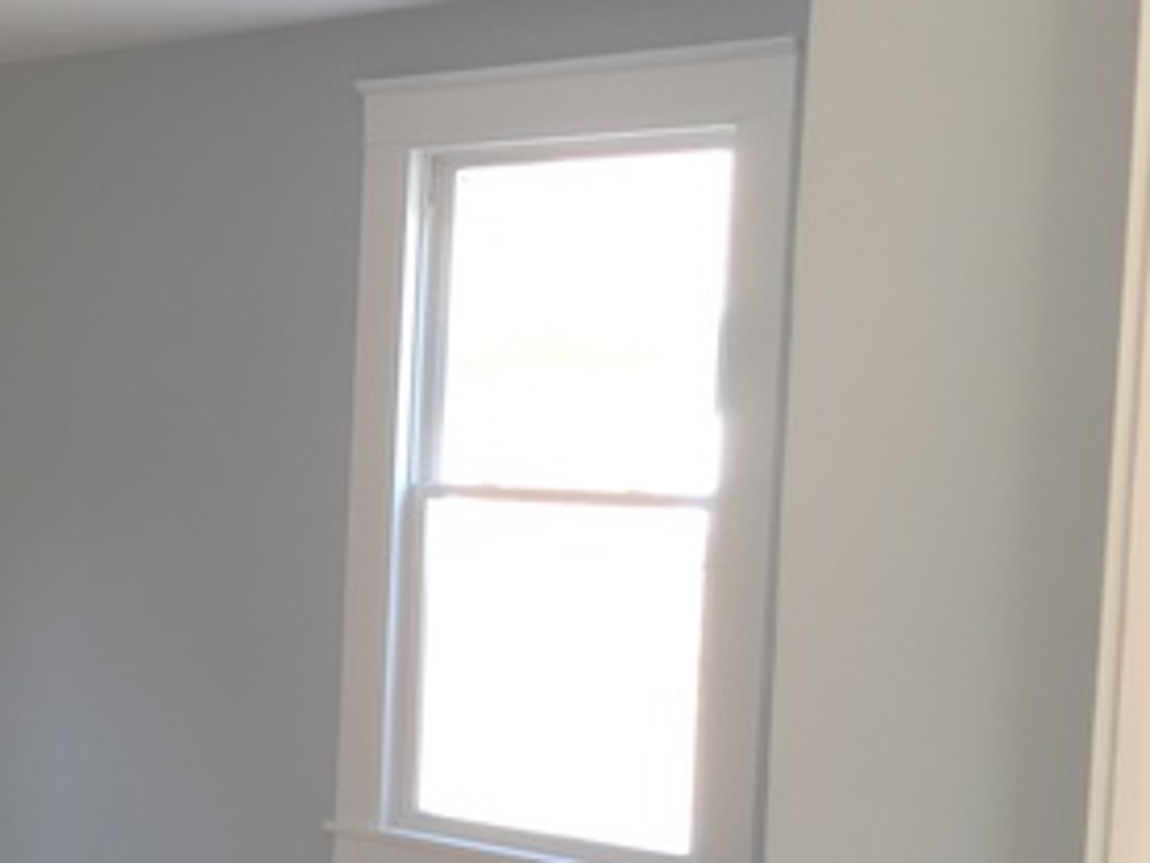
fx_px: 2227
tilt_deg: -5.4
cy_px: 622
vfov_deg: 21.8
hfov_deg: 26.3
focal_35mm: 67
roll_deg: -2.0
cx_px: -166
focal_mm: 4.15
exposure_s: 1/34
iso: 25
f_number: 2.2
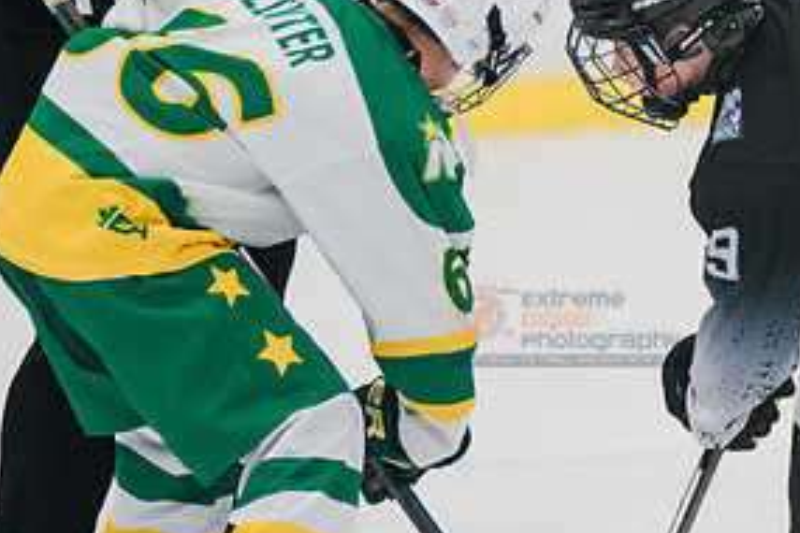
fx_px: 11688
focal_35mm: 526
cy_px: 213
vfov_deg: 2.6
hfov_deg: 3.9
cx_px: 886
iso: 3200
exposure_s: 1/800
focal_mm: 186
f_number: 3.2
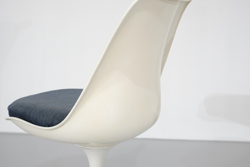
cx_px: 125
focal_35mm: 53
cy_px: 84
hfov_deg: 37.5
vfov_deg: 25.5
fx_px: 368
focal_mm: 35
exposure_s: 1/110
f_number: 5.6
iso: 800
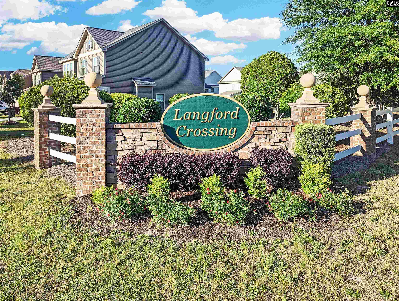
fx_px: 277
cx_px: 200
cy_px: 150
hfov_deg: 71.5
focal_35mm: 24
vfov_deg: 56.9
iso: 42
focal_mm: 6.81
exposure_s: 1/1715
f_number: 1.85
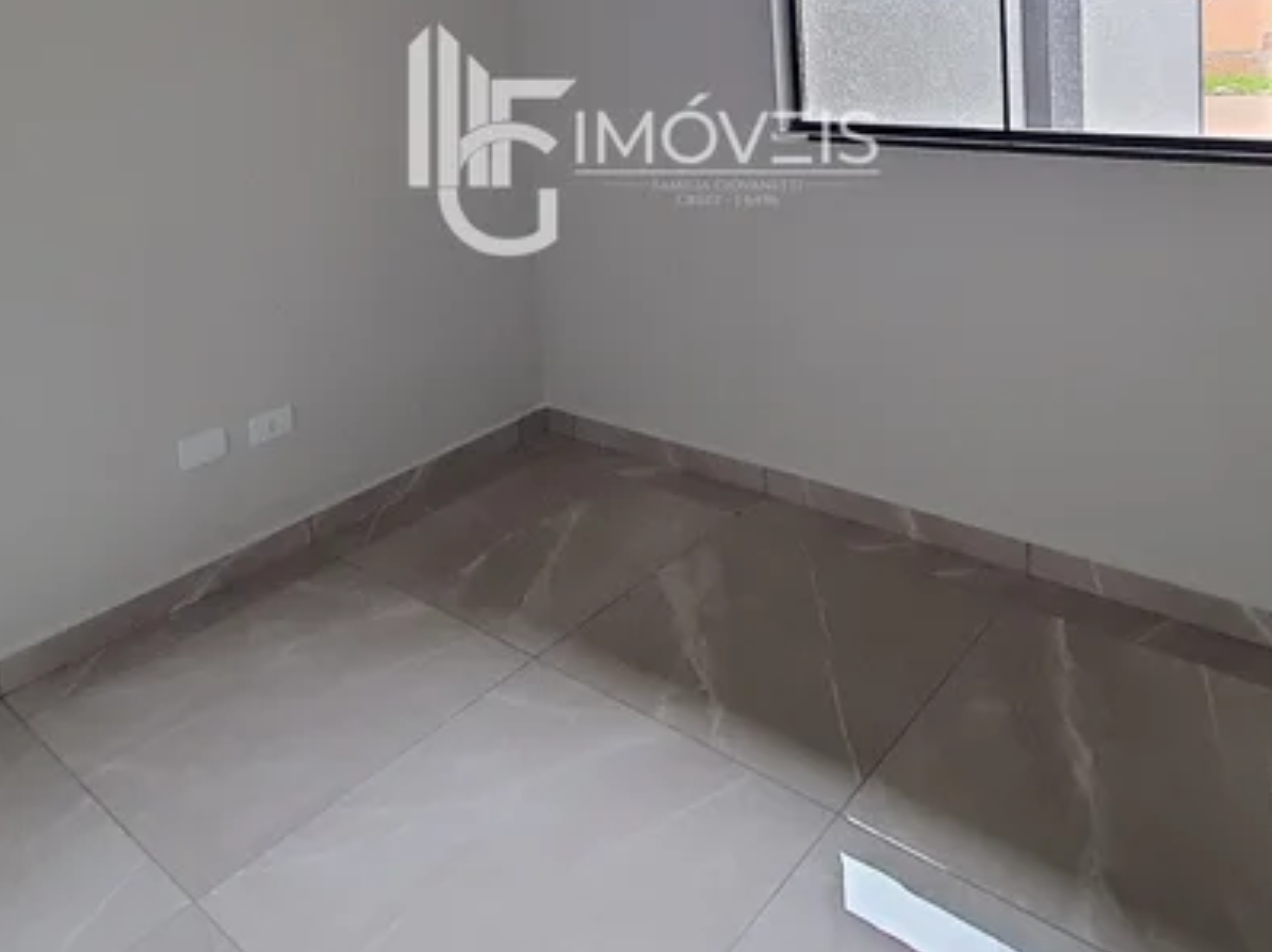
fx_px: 992
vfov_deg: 47.3
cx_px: 646
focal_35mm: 27
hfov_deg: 65.4
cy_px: 139
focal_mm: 1.74
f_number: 2.2
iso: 160
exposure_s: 1/60
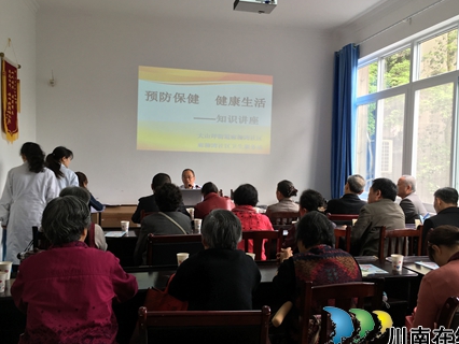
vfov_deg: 41.8
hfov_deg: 53.9
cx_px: 239
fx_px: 451
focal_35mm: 34
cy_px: 181
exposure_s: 1/50
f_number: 2.2
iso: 32
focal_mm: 4.15
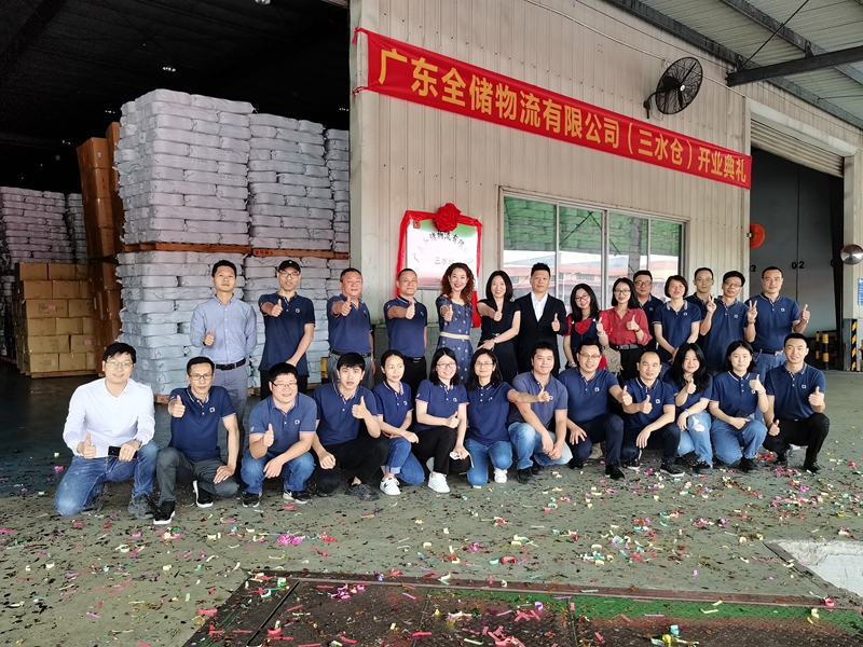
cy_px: 324
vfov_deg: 51.4
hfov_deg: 65.3
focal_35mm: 27
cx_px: 432
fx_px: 673
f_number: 1.9
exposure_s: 1/50
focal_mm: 4.94
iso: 250
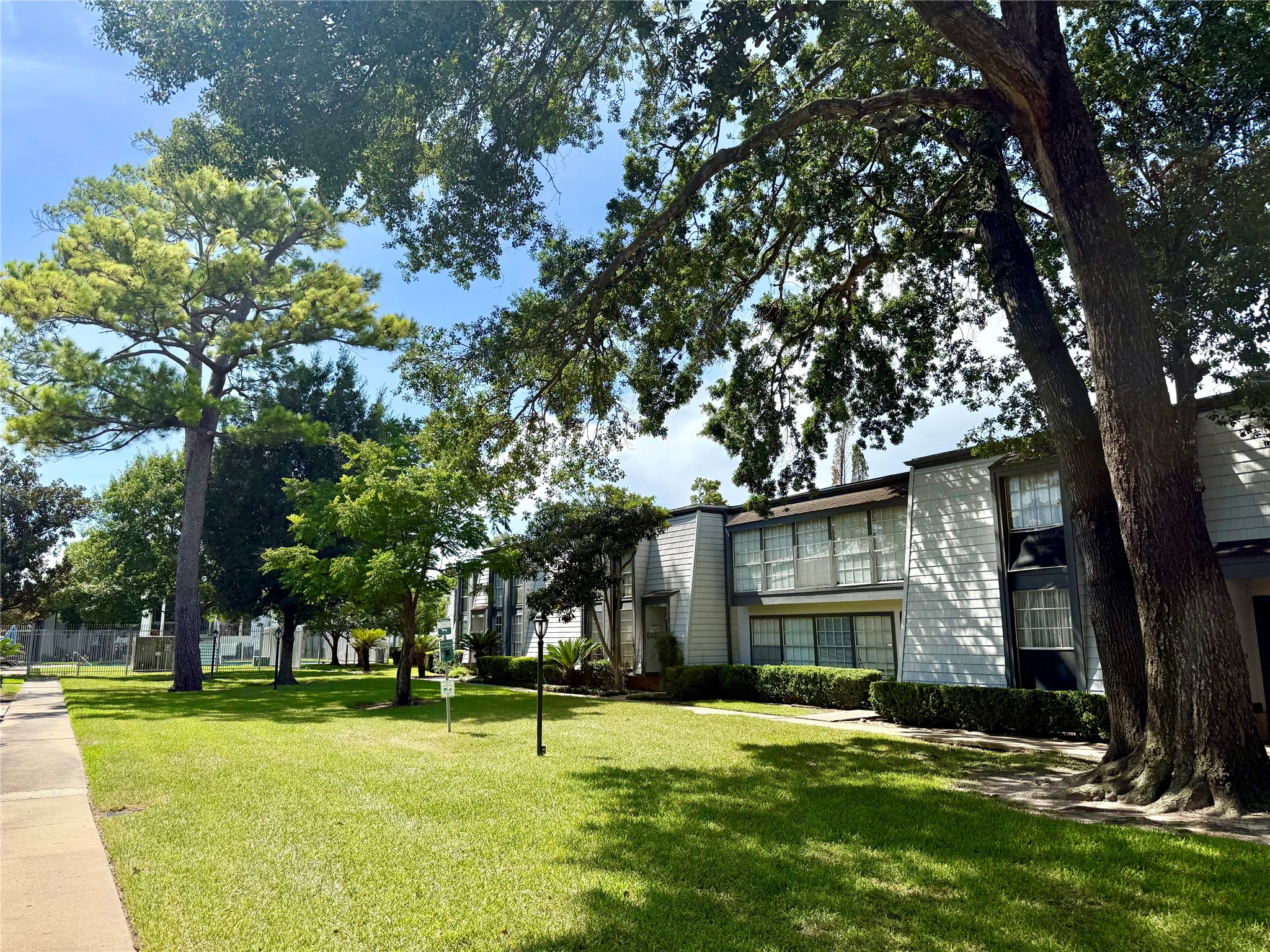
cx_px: 635
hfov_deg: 71.6
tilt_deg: +11.3
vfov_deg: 56.8
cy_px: 476
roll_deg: +0.5
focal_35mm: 24
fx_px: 881
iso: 100
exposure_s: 1/3759
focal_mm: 6.76
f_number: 1.78
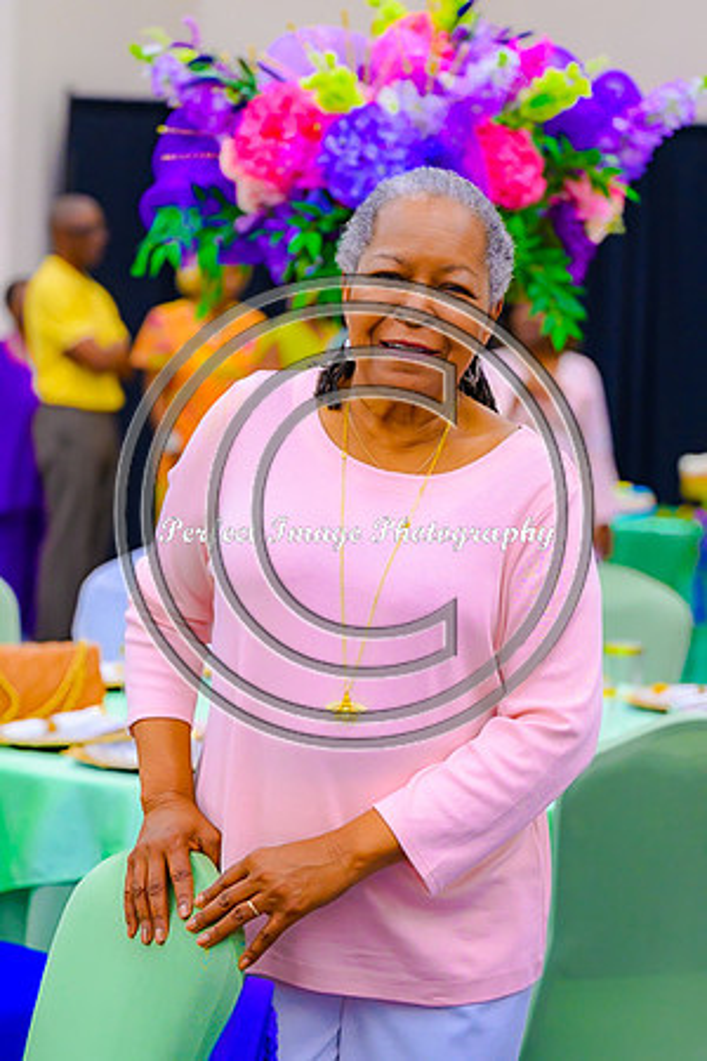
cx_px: 354
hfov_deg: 13.0
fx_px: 3093
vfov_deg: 19.5
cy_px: 530
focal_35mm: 105
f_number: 2.8
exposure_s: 1/125
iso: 800
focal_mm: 70
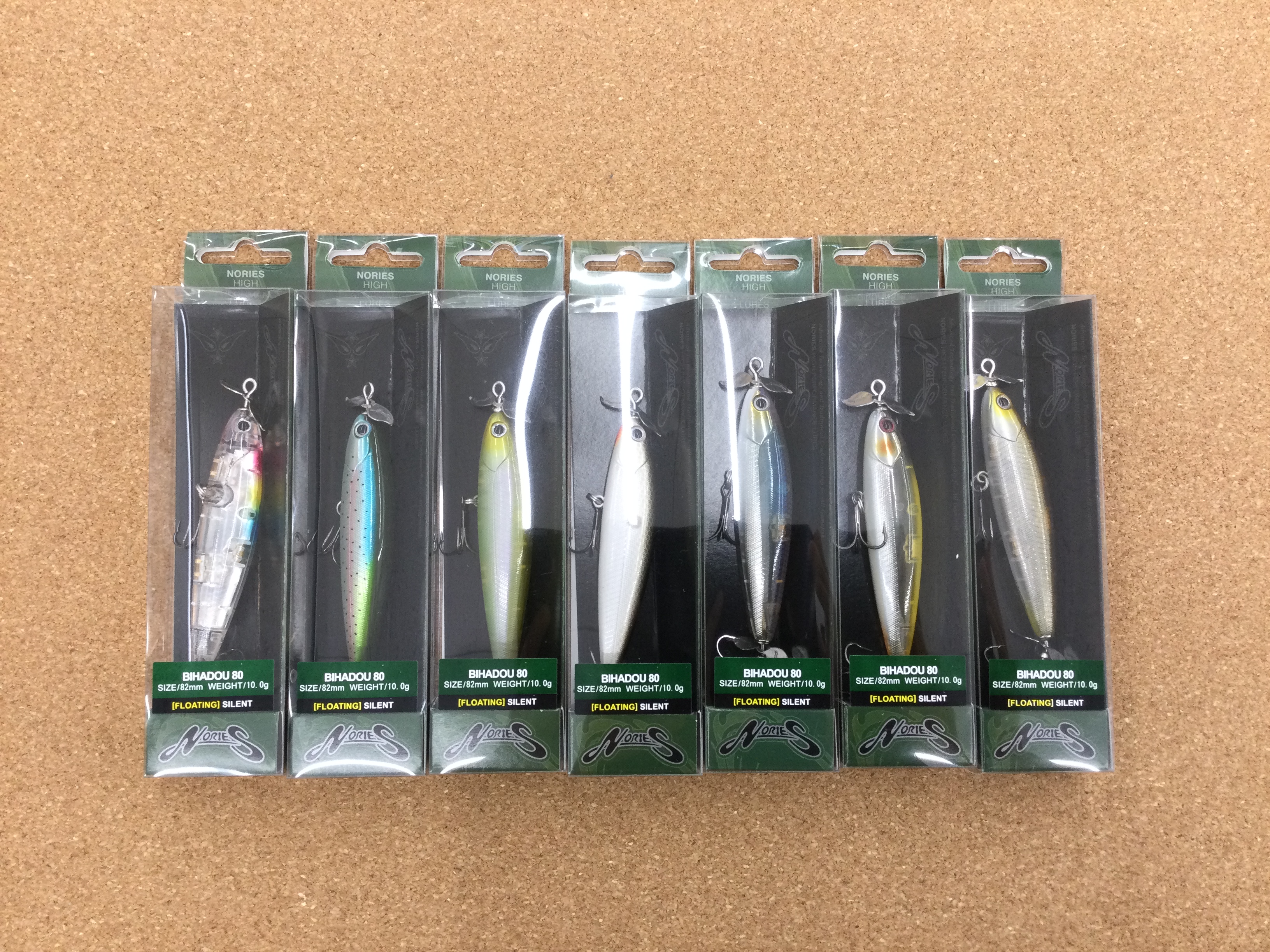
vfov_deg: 45.4
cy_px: 476
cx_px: 635
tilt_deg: -84.0
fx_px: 1137
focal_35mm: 31
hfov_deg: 58.4
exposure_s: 1/30
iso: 64
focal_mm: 3.3
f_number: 2.4
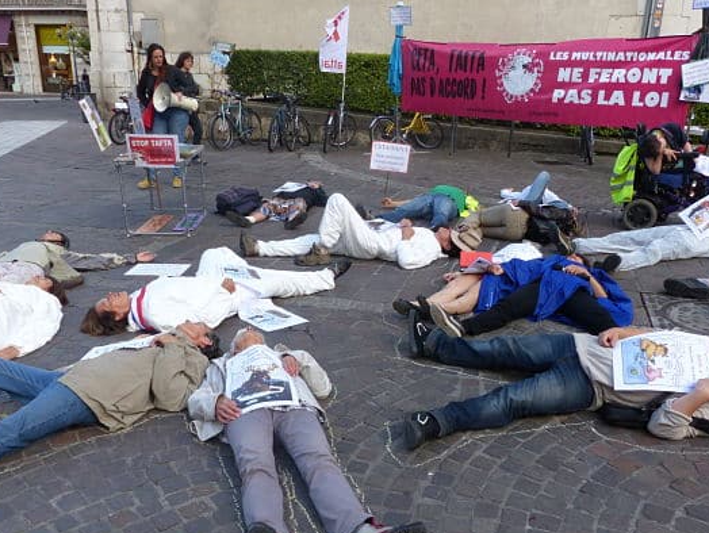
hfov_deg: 58.3
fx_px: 636
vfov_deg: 45.3
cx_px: 378
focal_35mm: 31
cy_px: 319
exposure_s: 1/125
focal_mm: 4.5
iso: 100
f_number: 4
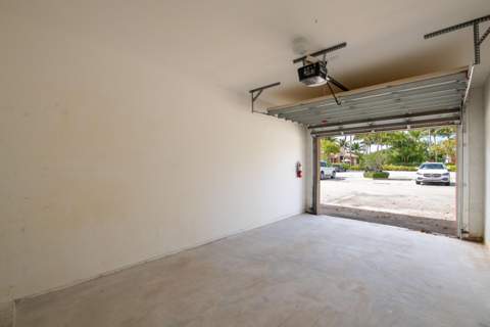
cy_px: 164
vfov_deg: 77.3
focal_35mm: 15
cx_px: 245
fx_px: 204
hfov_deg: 100.4
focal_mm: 15
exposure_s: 1/400
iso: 400
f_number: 7.1
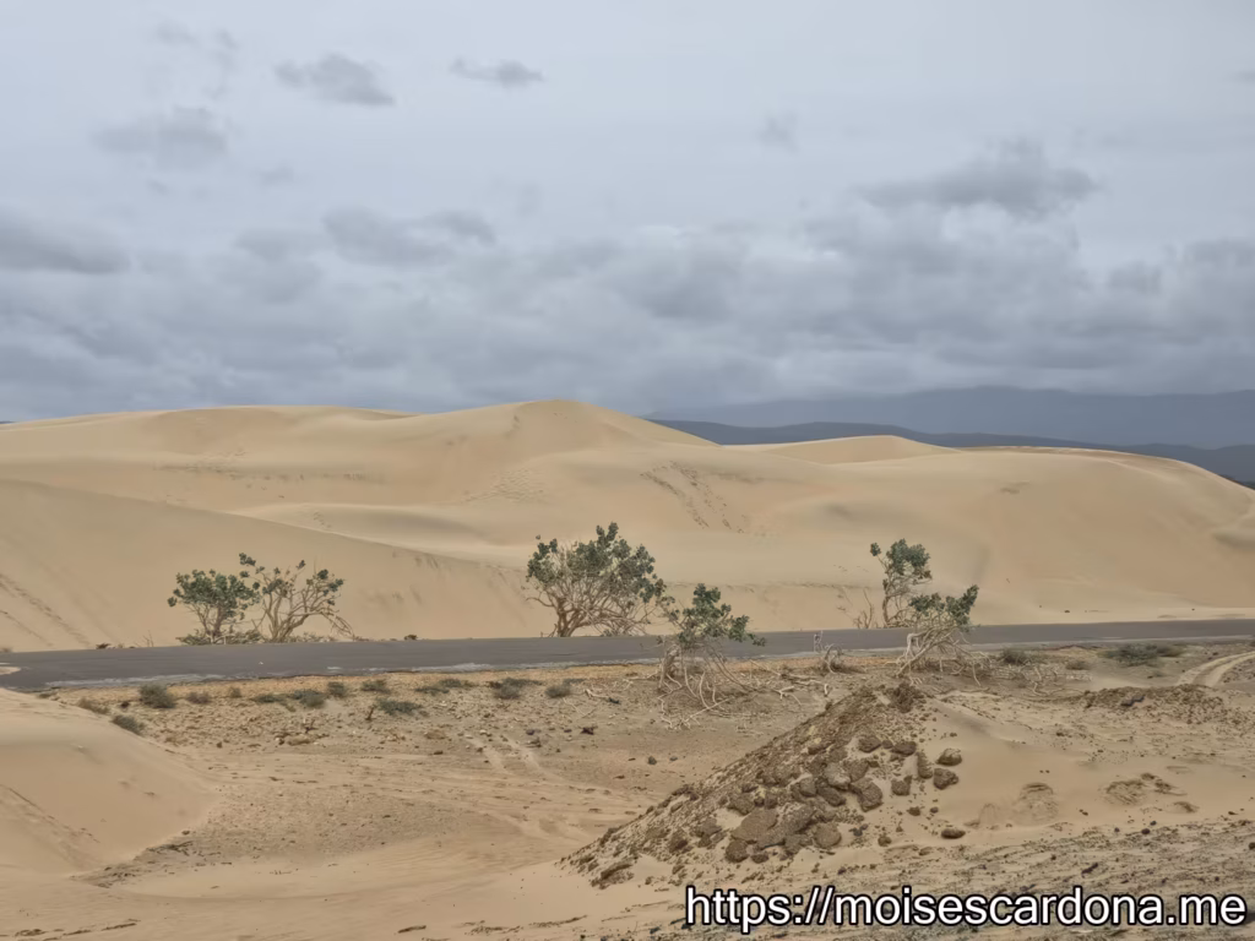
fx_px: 2502
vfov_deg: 21.3
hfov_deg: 28.2
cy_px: 470
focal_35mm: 69
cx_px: 628
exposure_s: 1/1632
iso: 25
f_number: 2.4
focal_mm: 7
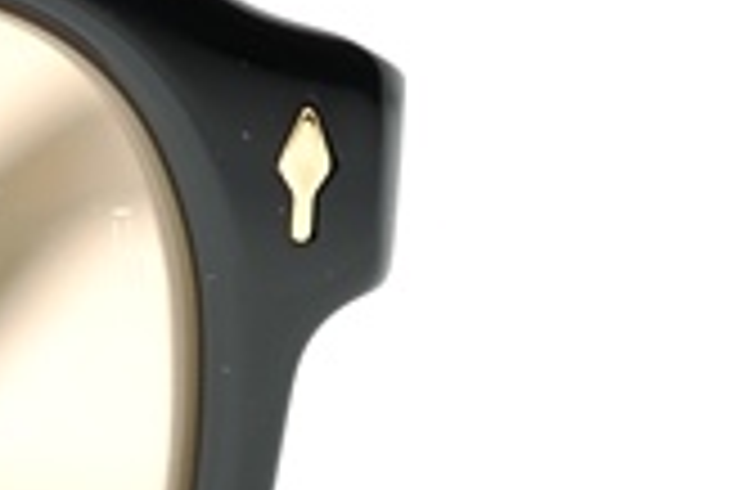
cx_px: -995
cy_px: 389
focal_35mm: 314
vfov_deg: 4.4
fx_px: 6408
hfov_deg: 6.3
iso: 250
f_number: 2.8
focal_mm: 50
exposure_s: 1/50
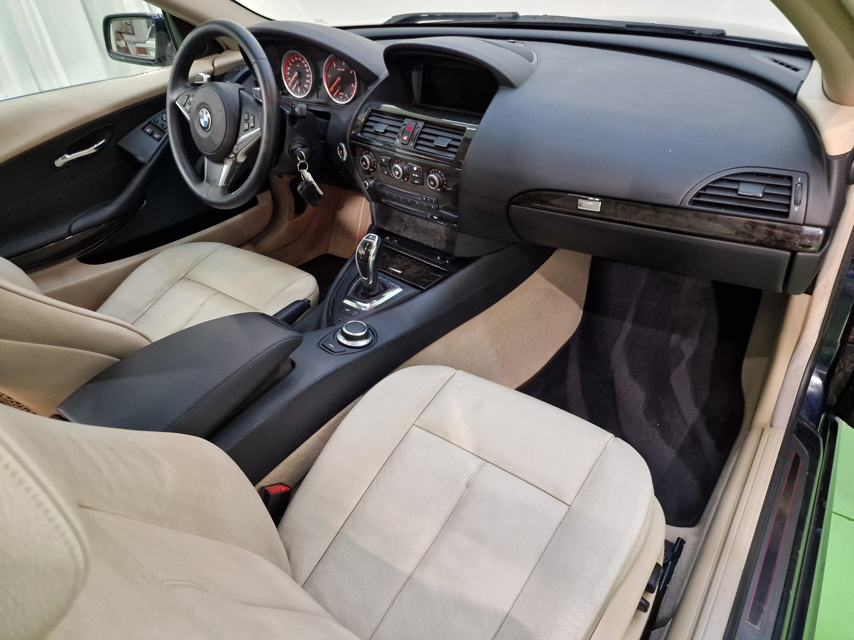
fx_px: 567
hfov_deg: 73.9
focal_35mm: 23
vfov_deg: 58.9
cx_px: 427
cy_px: 320
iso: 250
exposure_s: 1/50
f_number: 1.8
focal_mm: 6.4
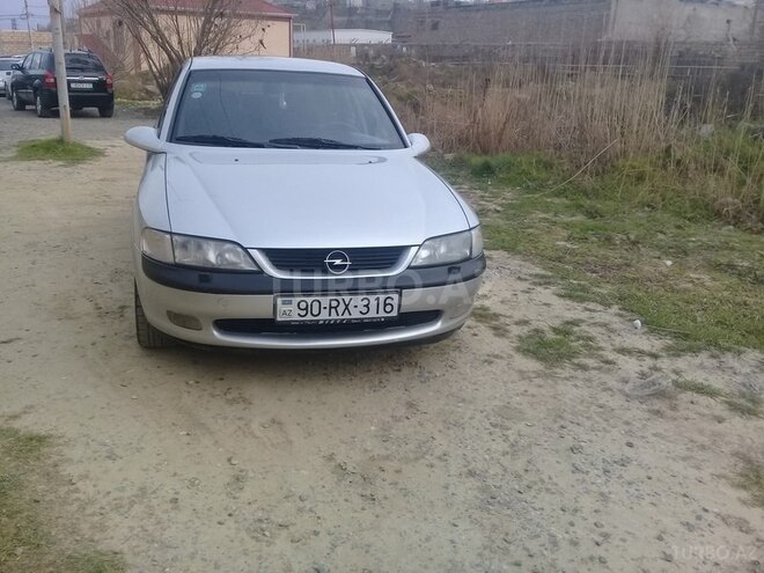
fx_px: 684
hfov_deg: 58.4
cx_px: 382
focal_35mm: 31
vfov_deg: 45.4
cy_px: 286
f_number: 2.2
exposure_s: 1/262
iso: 50
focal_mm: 3.3
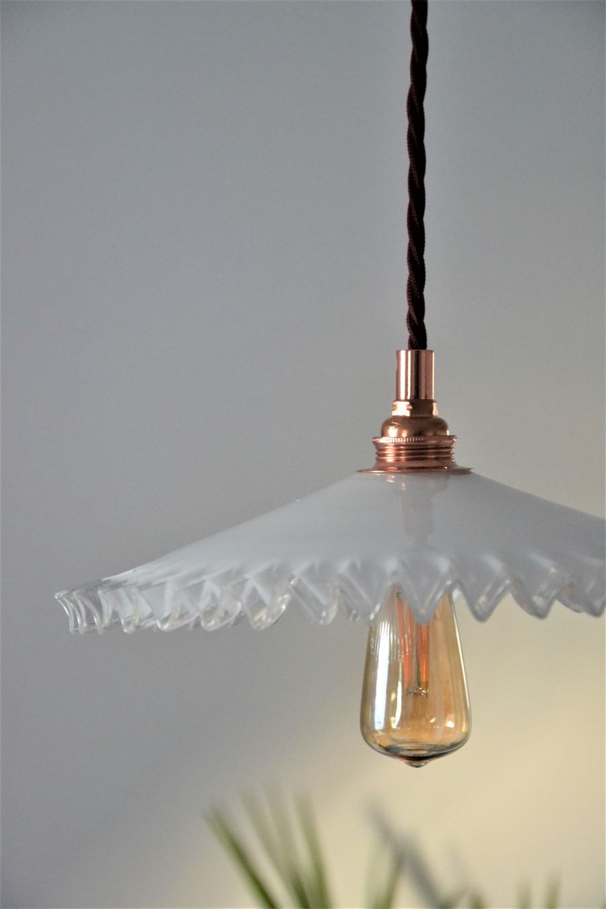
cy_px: 454
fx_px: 2840
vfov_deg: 18.2
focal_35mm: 112
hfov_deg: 12.2
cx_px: 303
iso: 3200
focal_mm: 75
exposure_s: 1/125
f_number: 5.3
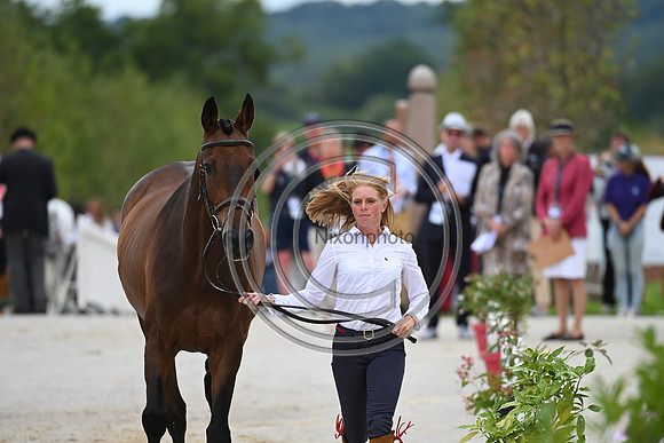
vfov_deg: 3.4
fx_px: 7379
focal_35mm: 400
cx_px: 332
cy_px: 222
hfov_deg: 5.2
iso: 560
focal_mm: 400
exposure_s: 1/1600
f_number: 5.6
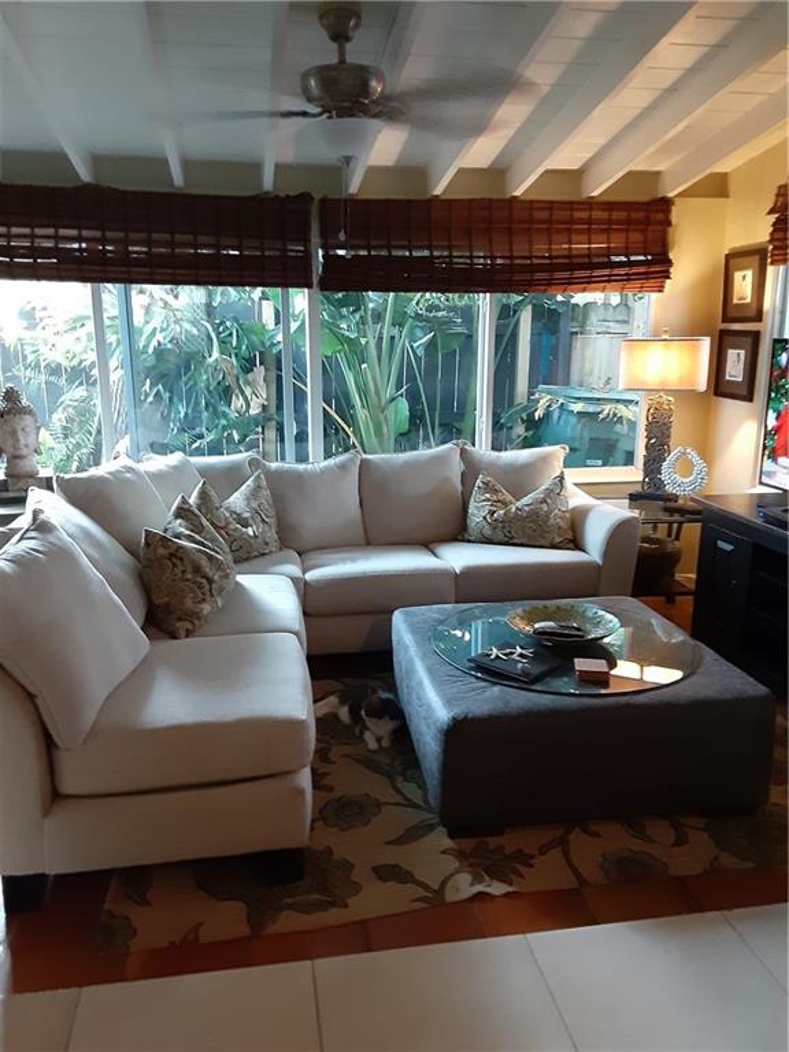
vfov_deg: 65.3
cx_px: 394
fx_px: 821
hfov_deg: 51.4
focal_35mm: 27
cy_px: 526
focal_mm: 2.91
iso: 400
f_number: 1.9
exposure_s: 1/24
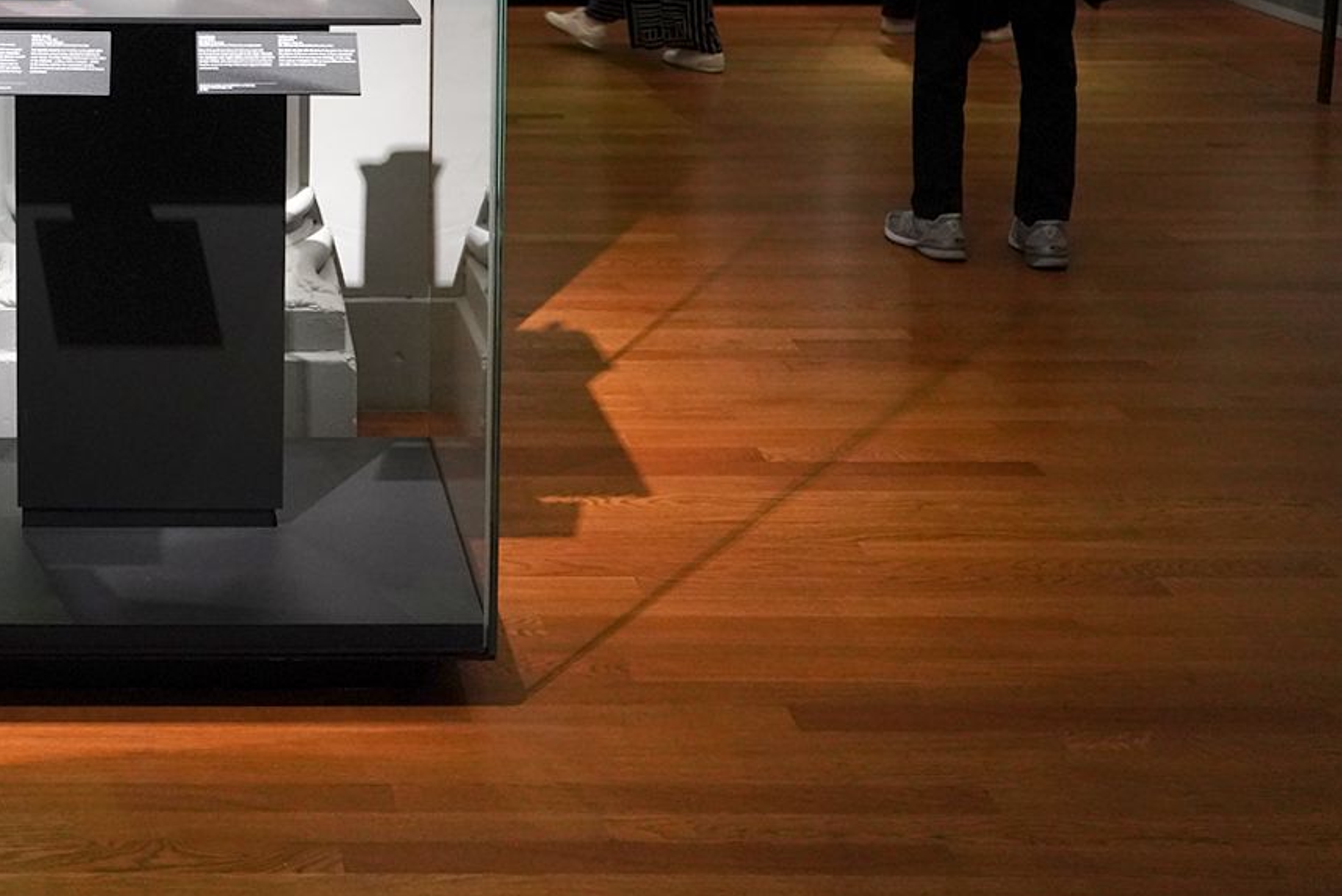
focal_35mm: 56
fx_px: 2088
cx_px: 157
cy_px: -122
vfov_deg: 22.6
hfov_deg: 33.9
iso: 3200
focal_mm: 24
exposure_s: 1/80
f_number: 3.2
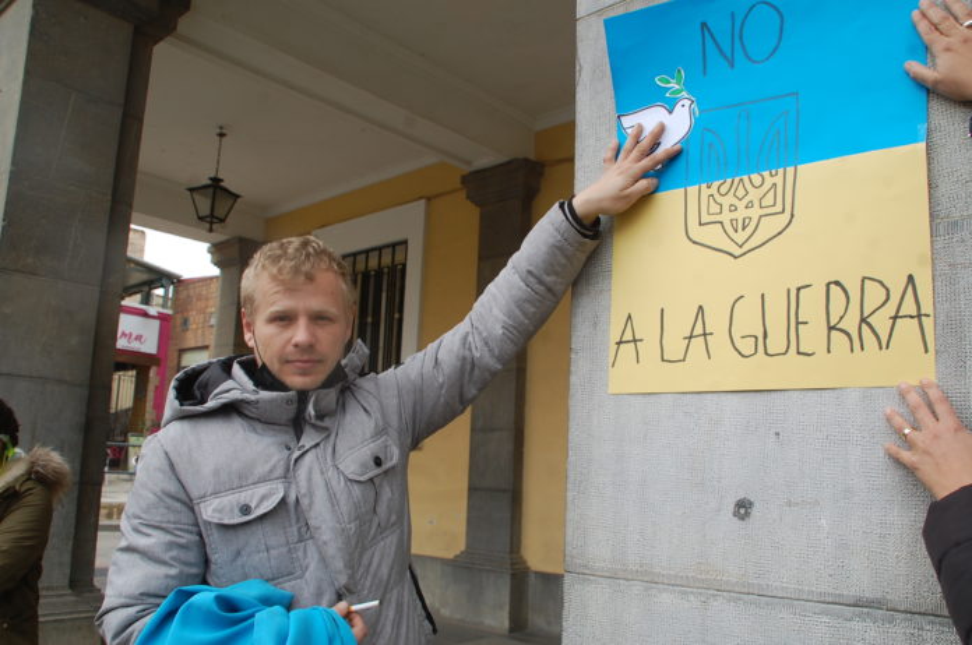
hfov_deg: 67.5
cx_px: 486
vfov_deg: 47.8
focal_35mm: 27
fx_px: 728
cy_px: 322
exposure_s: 1/200
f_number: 7.1
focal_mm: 18
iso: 200
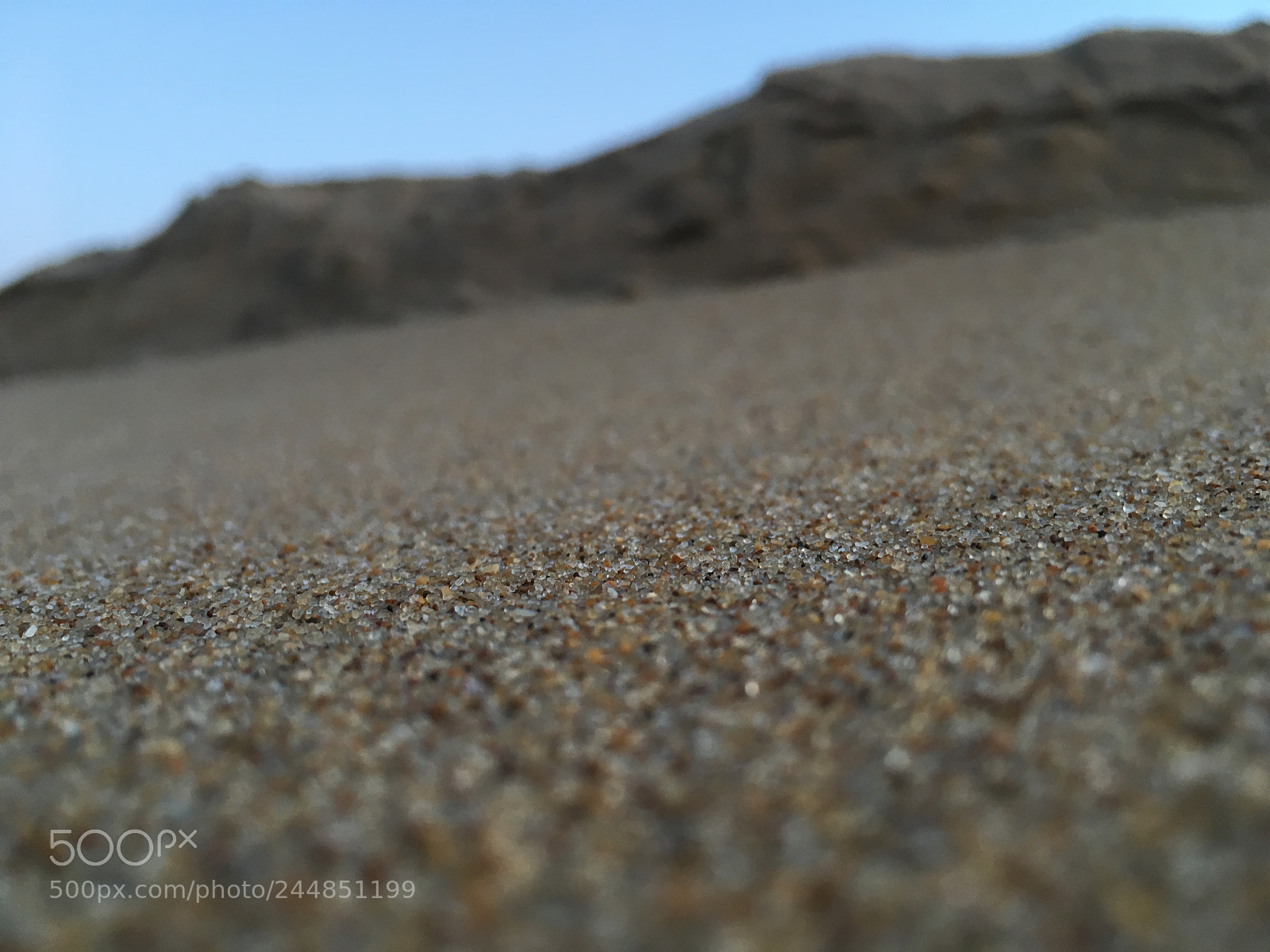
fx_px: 1064
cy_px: 476
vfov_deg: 48.2
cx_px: 635
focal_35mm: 29
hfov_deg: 61.7
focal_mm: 4.15
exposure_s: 1/33
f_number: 2.2
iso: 100
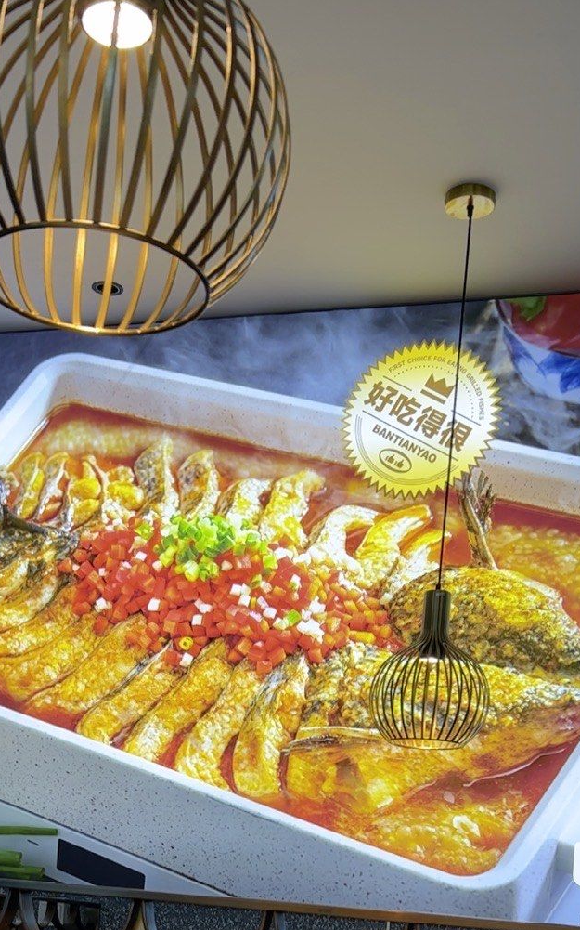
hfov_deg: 14.5
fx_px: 2278
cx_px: 195
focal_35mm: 90
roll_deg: -5.1
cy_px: 637
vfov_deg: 22.9
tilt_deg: +2.2
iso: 32
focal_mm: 5.7
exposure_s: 1/100
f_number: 1.5
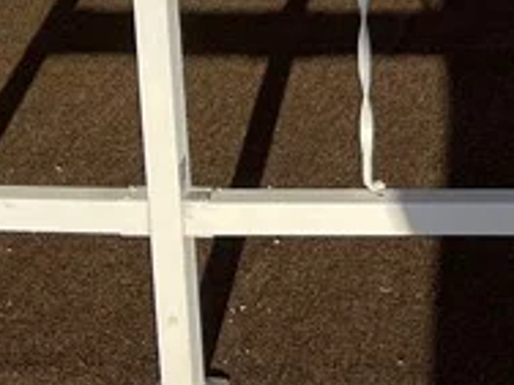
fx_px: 2019
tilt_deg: -9.8
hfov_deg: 14.0
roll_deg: +1.3
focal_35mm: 136
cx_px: 662
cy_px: -382
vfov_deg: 10.1
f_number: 1.6
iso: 32
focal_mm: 5.1
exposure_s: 1/4049
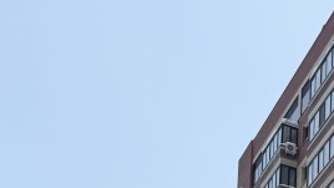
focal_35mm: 100
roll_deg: +0.2
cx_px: 441
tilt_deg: +12.9
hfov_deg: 19.6
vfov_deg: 10.3
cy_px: 473
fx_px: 886
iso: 80
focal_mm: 6.76
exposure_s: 1/497
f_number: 1.78
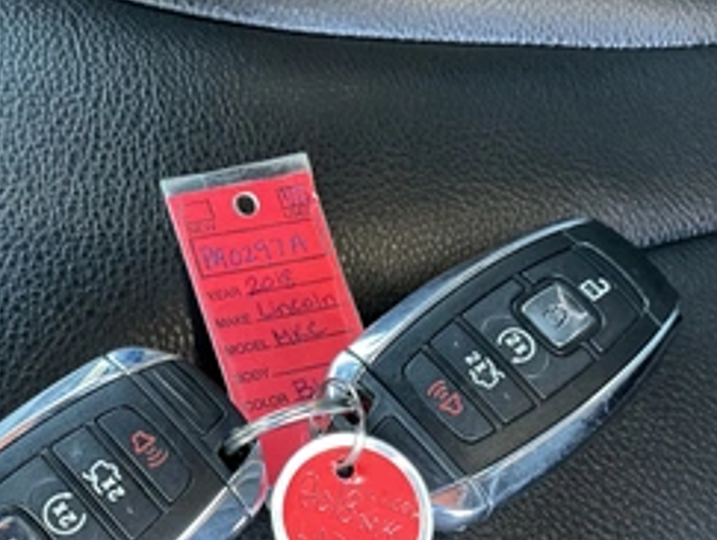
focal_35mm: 46
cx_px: 266
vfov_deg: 30.9
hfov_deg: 40.9
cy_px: 422
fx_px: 954
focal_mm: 3
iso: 320
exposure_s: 1/46
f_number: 1.8
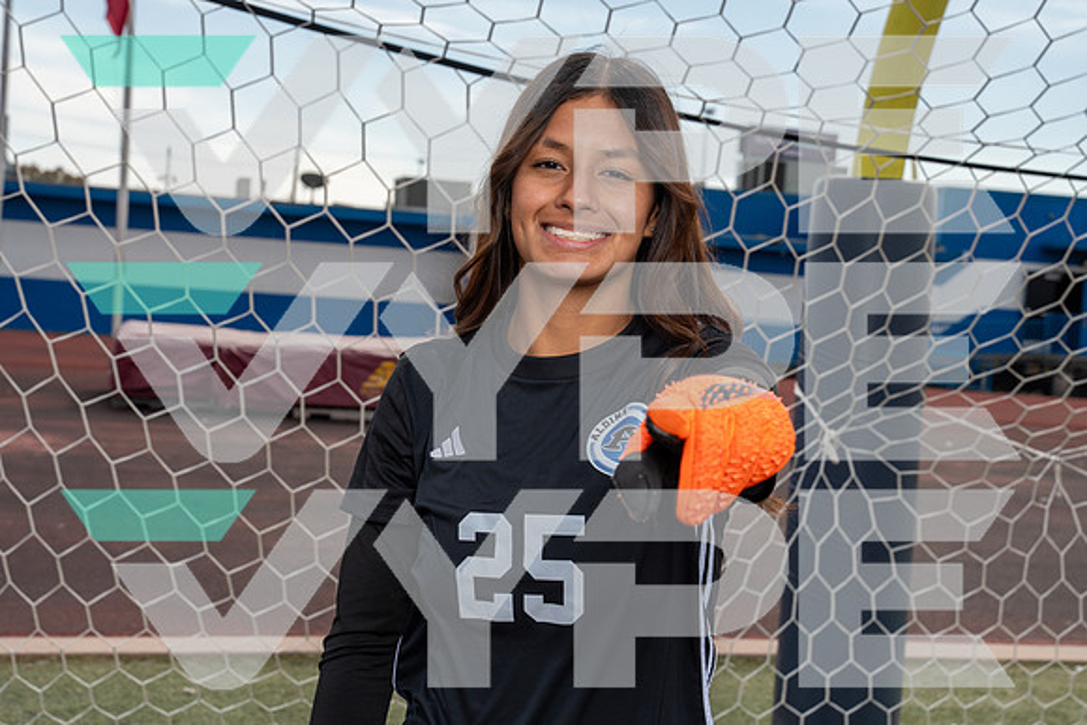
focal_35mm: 62
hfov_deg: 32.4
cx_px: 544
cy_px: 362
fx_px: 1872
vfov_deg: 21.9
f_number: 9
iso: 100
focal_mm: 62
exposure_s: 1/200
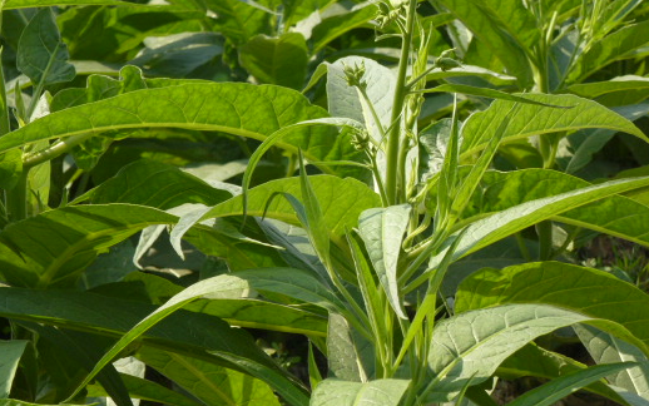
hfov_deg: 9.5
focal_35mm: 220
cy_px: 177
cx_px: 327
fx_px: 3892
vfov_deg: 6.0
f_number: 5.4
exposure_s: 1/320
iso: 100
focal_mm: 30.1
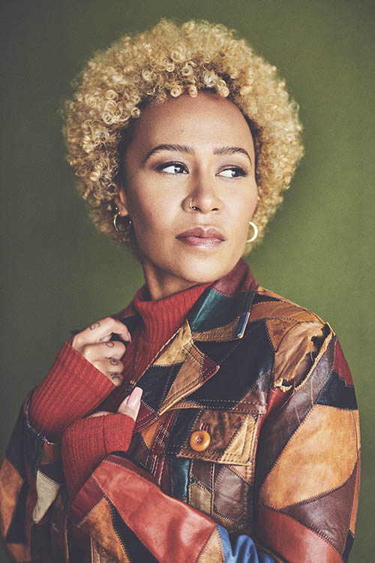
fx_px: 906
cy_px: 282
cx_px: 188
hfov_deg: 23.4
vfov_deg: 34.5
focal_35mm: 58
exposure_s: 1/200
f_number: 2.8
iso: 500
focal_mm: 58
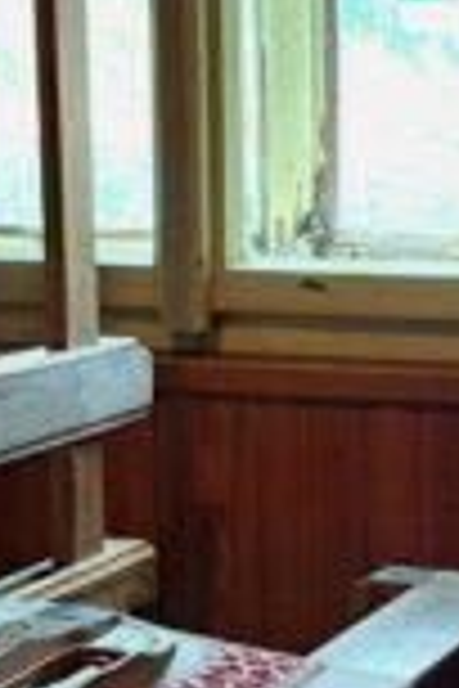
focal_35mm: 110
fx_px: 2104
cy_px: 398
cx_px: 378
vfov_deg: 18.6
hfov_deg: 12.4
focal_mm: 5.23
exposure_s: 1/50
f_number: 1.8
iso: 125
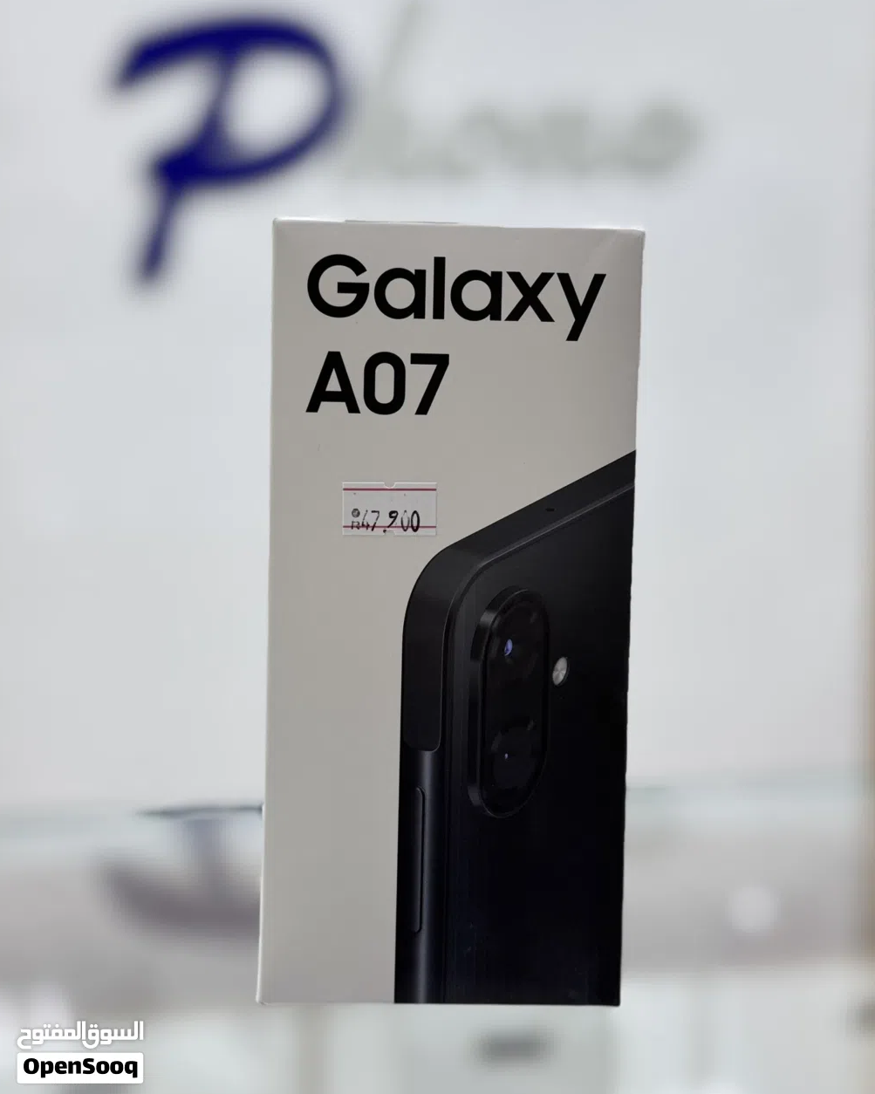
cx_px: 442
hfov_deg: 29.7
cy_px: 509
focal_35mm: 51
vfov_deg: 36.6
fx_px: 1651
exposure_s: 1/118
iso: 125
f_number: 1.78
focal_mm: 6.76
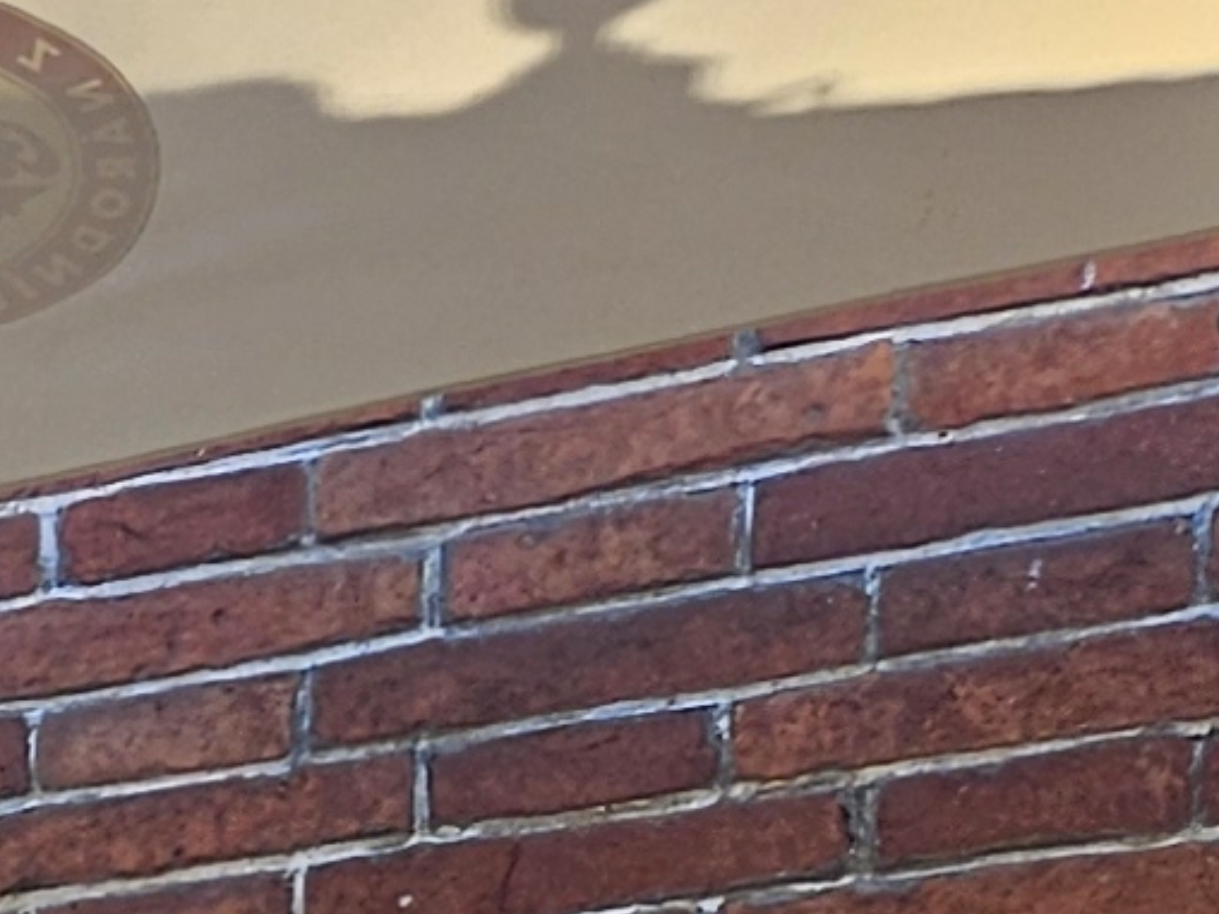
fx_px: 6374
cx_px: -2769
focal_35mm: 181
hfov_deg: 8.6
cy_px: 2497
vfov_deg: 7.4
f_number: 1.8
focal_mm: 5.4
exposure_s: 1/180
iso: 25
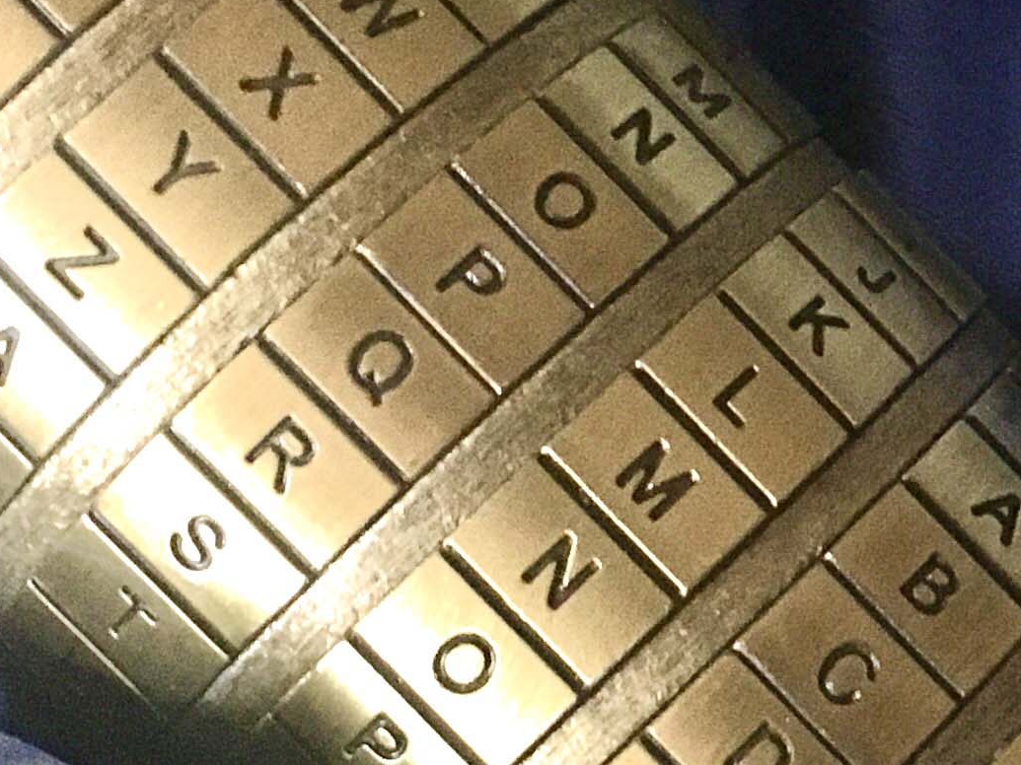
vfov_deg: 13.1
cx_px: 1138
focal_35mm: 113
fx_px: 3333
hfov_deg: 16.8
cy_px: 285
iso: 500
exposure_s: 1/17
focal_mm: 4.15
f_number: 2.2
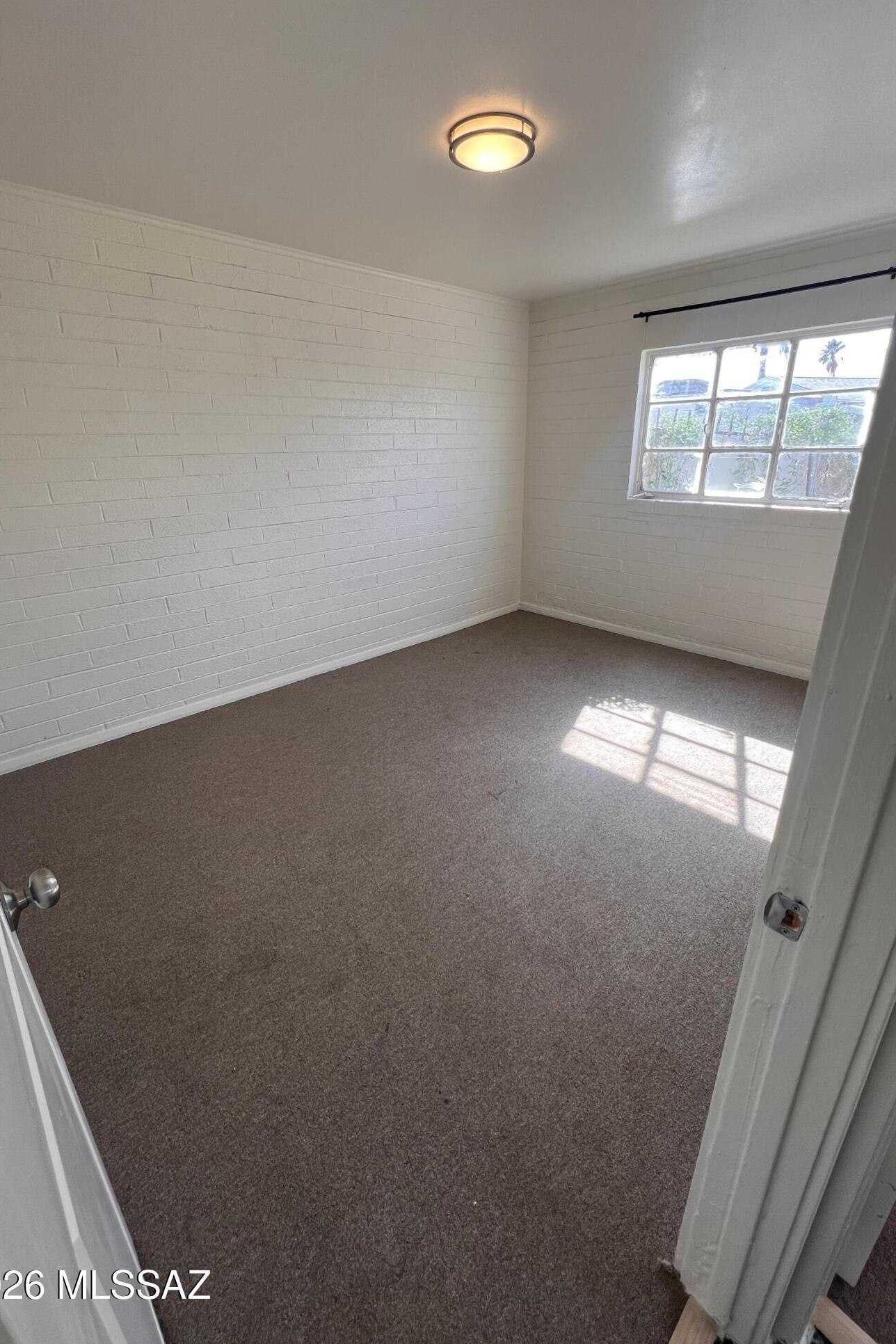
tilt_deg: -20.1
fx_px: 523
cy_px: 653
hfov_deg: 81.2
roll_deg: +1.1
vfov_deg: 104.2
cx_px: 448
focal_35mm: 14
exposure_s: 1/120
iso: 32
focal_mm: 1.57
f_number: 1.8
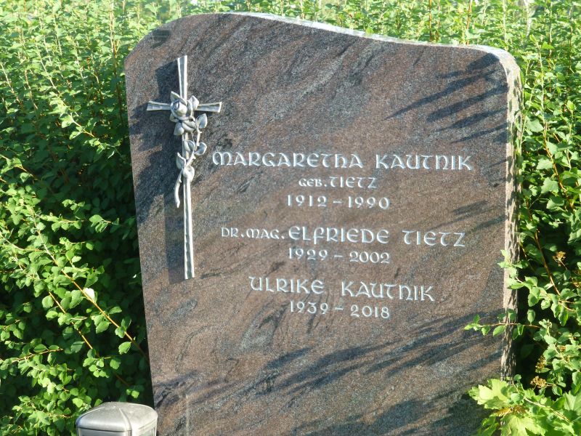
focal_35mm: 85
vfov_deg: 17.4
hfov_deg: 23.0
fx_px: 1427
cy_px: 218
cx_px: 290
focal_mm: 15.1
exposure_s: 1/160
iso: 200
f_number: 5.2
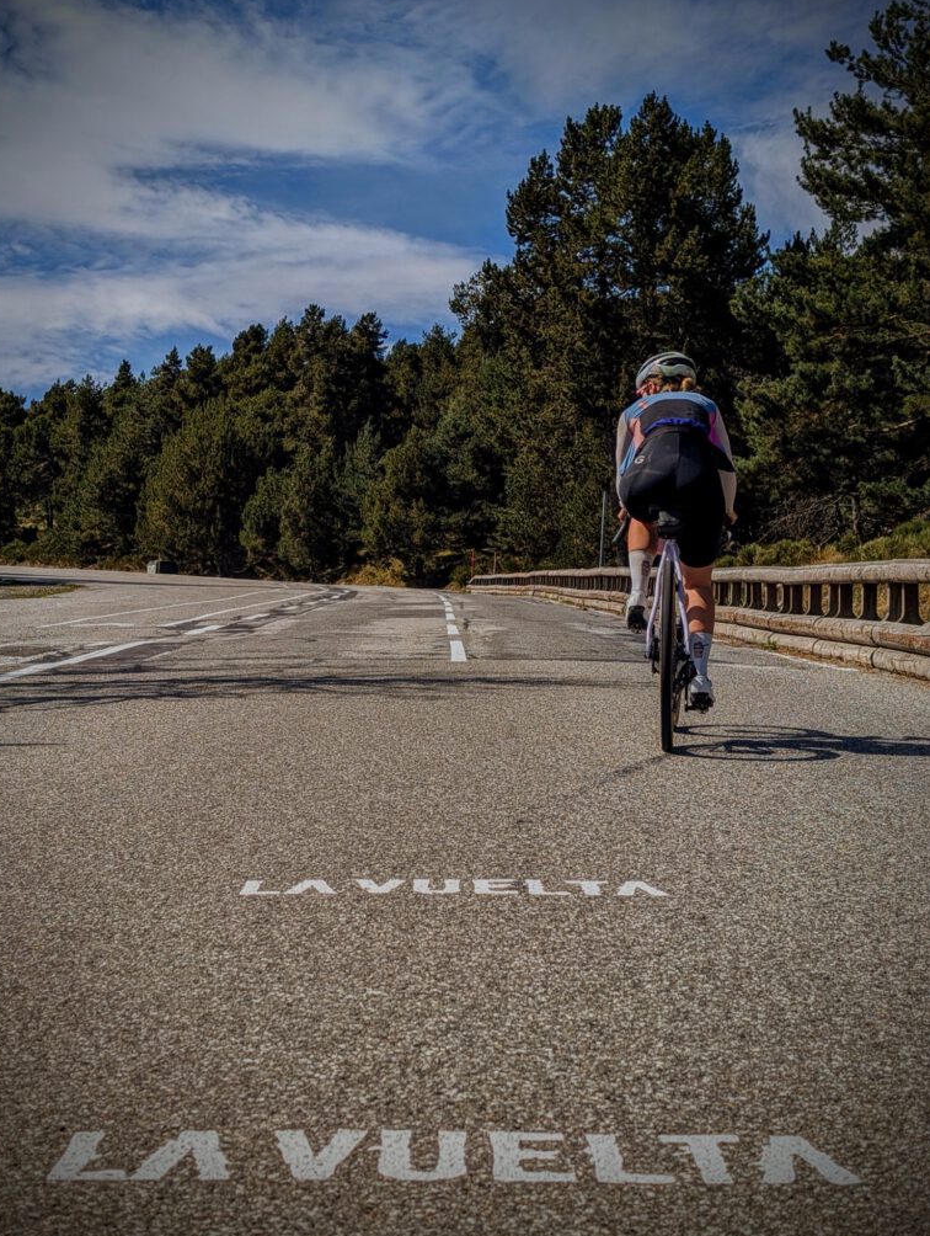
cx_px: 457
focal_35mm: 50
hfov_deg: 29.2
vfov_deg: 38.1
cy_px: 614
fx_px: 1787
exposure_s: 1/1311
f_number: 1.68
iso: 22
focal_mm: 6.9
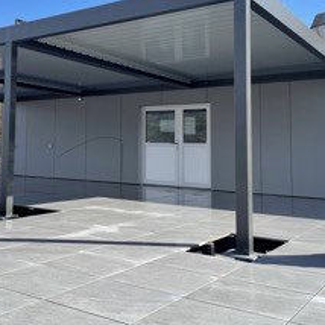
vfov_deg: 38.9
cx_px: 74
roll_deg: -0.4
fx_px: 457
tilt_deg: +4.3
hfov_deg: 38.0
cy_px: 118
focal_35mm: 43
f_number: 1.6
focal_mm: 4.2
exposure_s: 1/2174
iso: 32
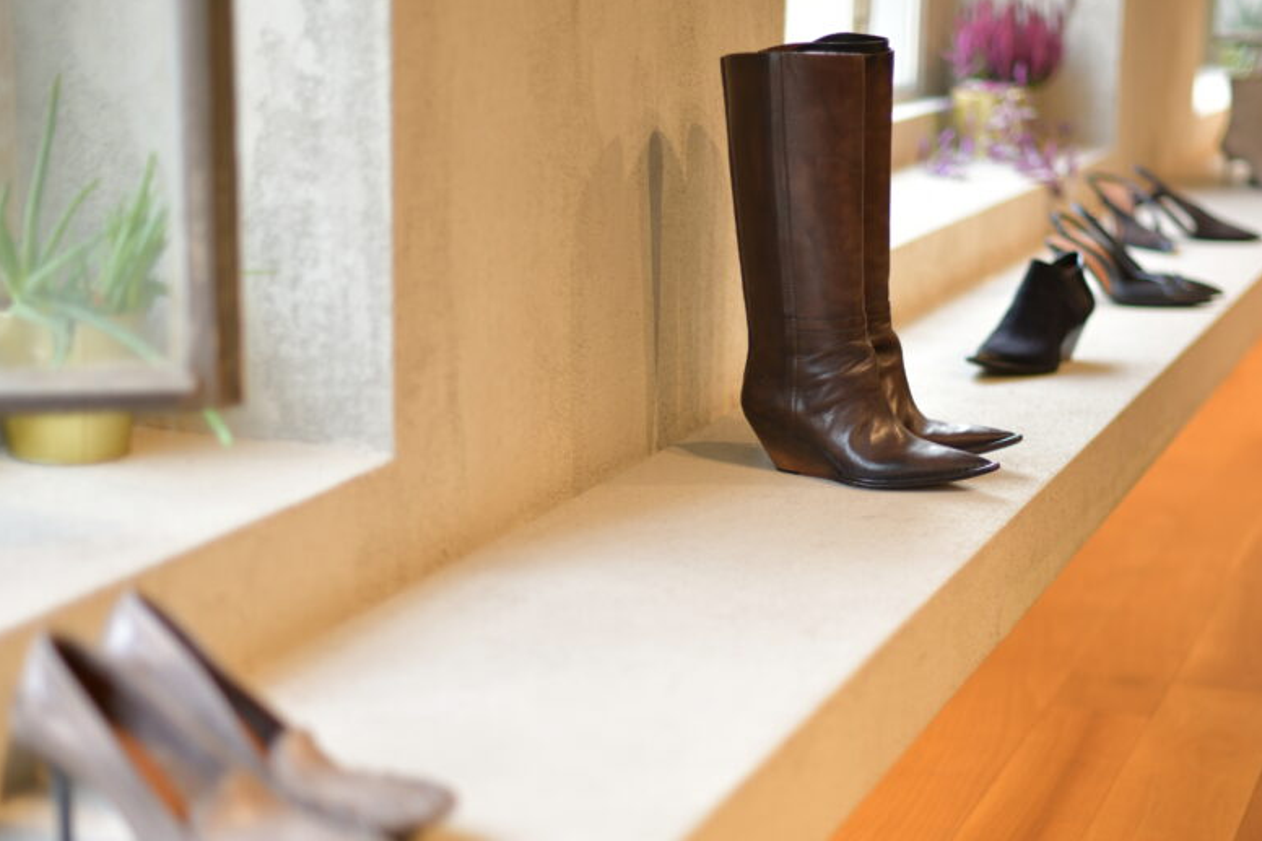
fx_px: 2313
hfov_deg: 30.4
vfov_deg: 20.6
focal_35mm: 66
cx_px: 771
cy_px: 486
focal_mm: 50
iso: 200
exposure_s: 1/200
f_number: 1.4
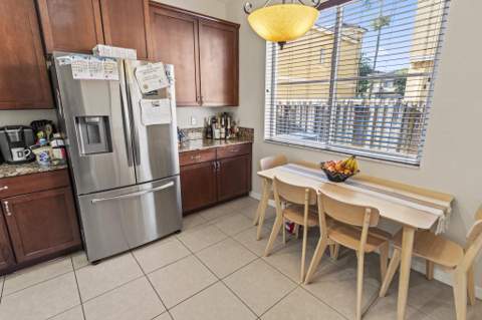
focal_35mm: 15
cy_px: 160
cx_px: 241
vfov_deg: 77.2
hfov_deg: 100.4
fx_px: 201
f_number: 2.8
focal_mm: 10
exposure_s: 1/8
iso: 125
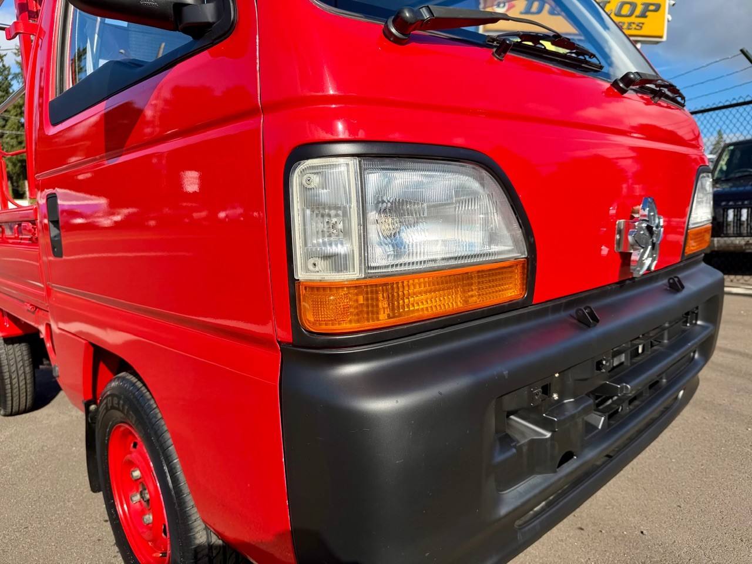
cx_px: 376
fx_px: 521
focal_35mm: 24
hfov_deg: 71.6
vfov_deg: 56.8
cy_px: 282
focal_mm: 6.76
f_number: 1.78
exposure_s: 1/3759
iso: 80
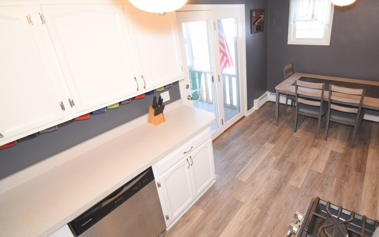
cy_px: 99
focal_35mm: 19
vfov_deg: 61.9
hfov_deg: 86.8
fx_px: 196
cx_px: 229
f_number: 4.5
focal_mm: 10
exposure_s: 1/60
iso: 800
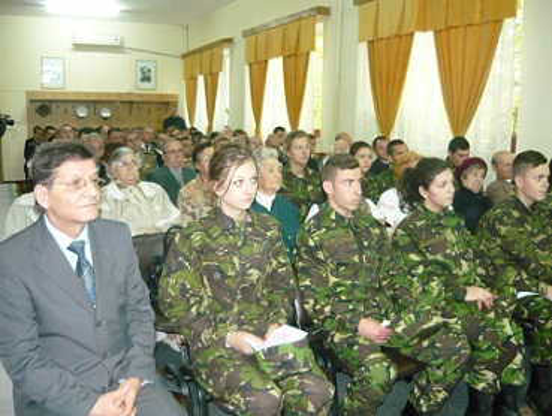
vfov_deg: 43.1
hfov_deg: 55.3
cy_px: 208
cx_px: 276
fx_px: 527
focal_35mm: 33
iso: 640
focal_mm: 5.5
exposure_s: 1/30
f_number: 2.8
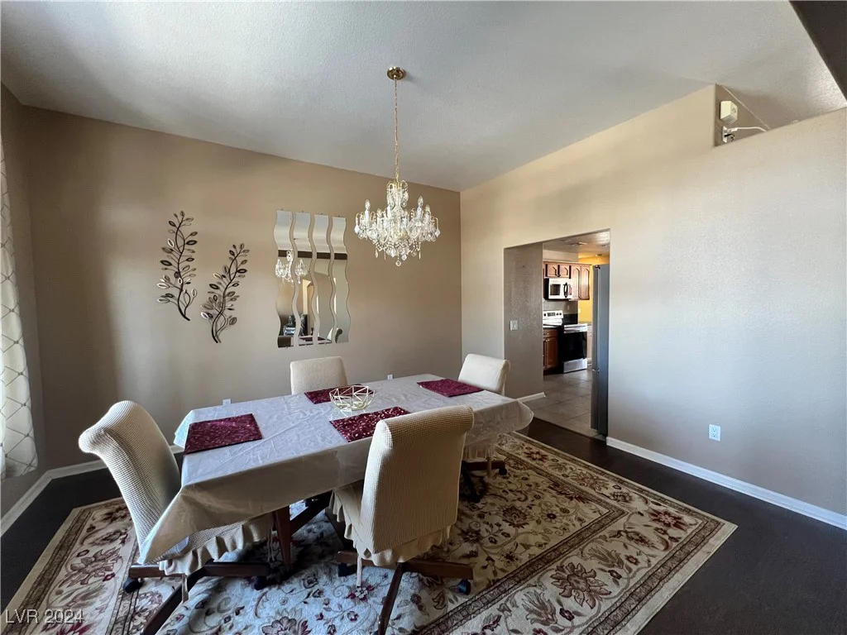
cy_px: 318
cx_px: 424
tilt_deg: -3.2
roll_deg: +1.1
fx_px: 318
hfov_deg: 106.2
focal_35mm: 13
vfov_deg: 89.9
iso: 250
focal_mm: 1.57
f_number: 1.8
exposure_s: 1/68
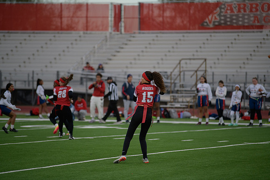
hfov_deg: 10.3
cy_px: 90
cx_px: 135
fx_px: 1500
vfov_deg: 6.9
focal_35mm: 200
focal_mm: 200
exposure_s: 1/3200
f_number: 2.8
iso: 1250
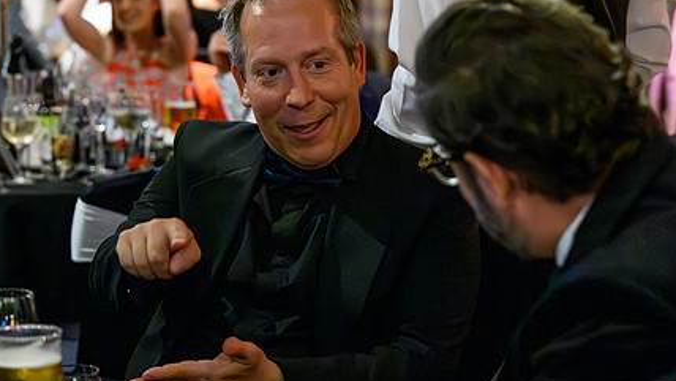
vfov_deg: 10.8
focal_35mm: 112
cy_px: 188
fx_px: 2008
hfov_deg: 19.1
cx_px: 267
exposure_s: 1/400
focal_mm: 79
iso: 51200
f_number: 4
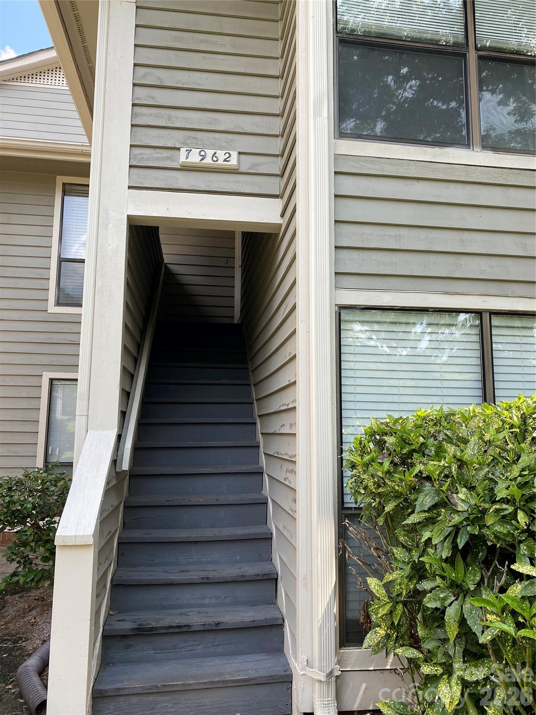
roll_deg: +0.0
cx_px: 268
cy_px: 358
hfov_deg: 53.1
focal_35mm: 26
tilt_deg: +9.3
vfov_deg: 67.3
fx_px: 537
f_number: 1.8
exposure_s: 1/458
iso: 32
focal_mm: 4.25
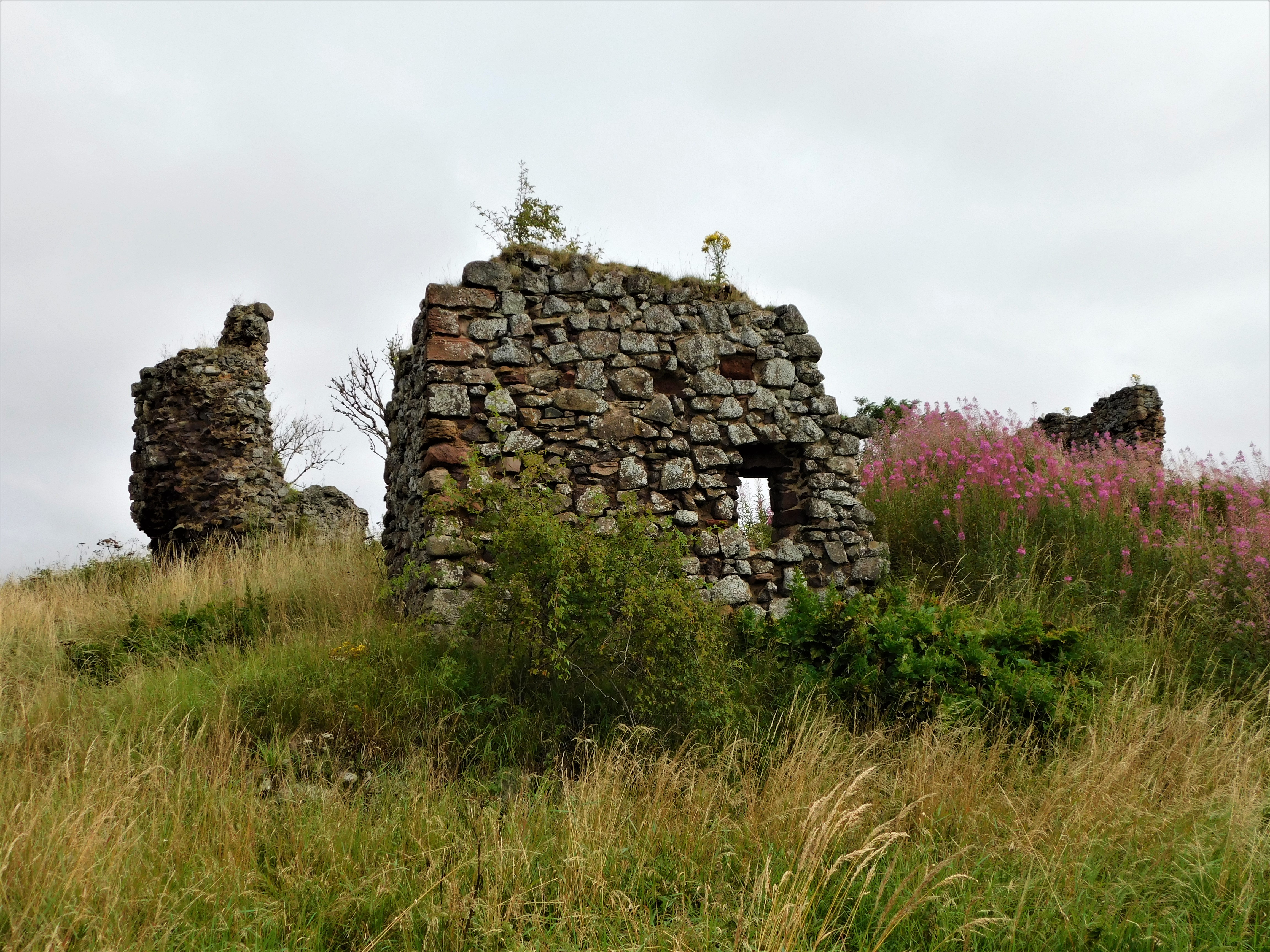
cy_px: 476
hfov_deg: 46.8
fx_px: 1468
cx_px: 635
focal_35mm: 40
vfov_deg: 36.0
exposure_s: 1/800
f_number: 3.6
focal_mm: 7.1
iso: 125
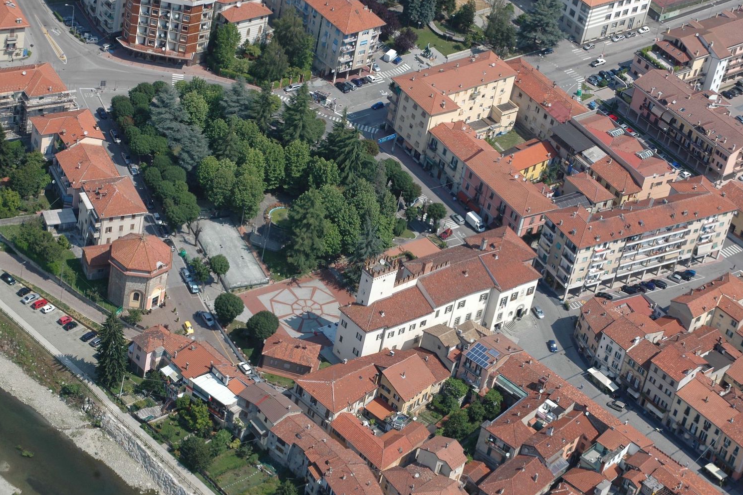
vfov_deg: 12.9
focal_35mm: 106
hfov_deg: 19.3
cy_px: 248
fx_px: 2187
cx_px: 374
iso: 200
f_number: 10
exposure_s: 1/400
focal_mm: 70
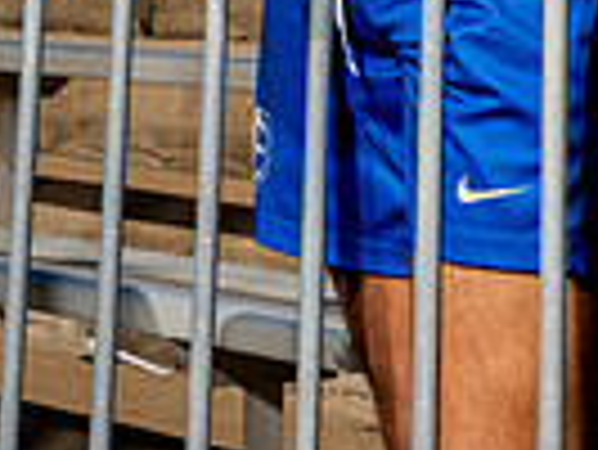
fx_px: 2697
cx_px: 274
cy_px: -531
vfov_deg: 8.8
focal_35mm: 156
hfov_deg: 12.6
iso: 100
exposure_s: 1/250
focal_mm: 48
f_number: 14
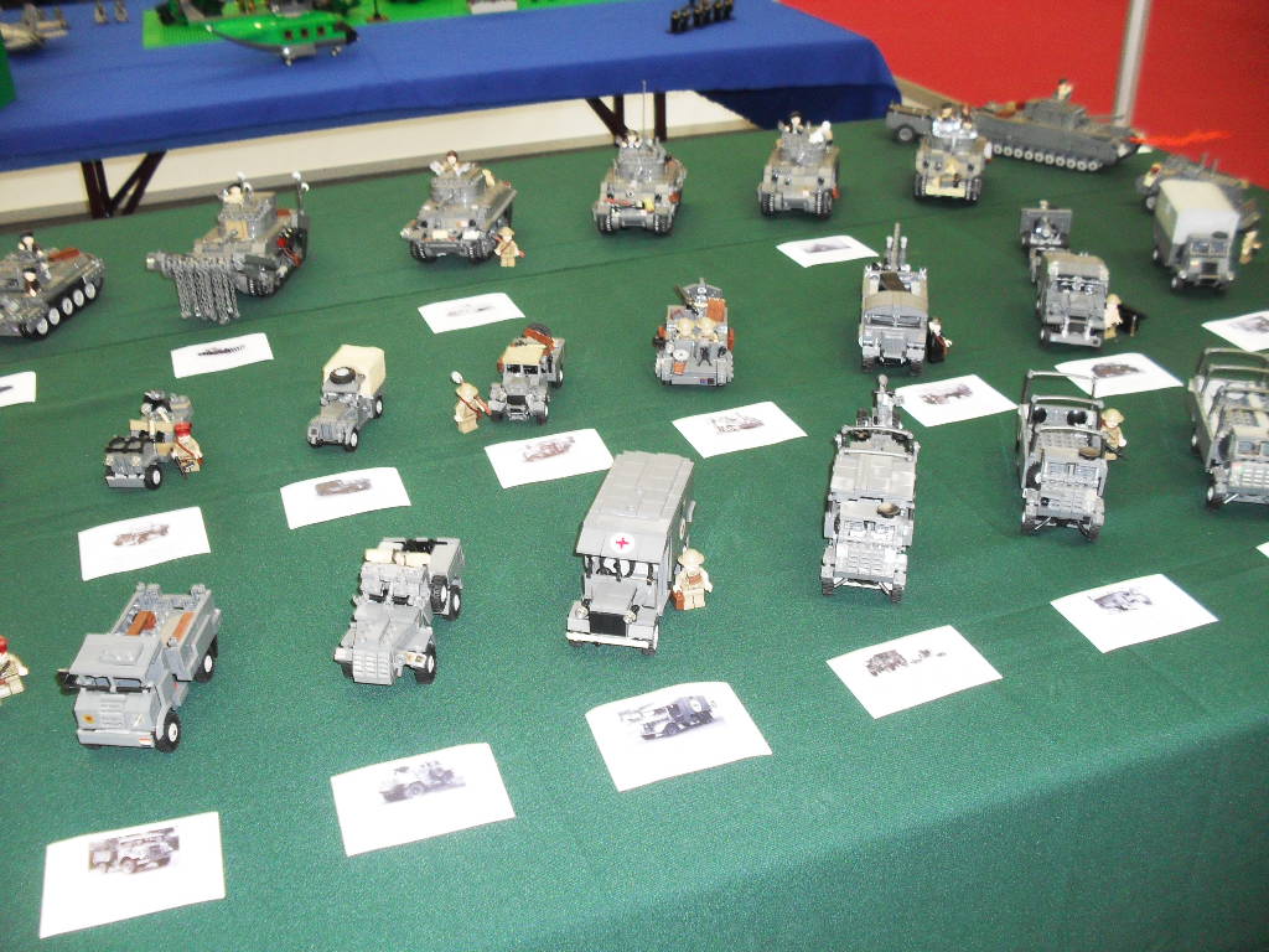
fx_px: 1283
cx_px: 634
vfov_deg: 40.7
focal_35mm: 35
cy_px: 476
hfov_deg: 52.6
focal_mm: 6.3
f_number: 3.2
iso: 200
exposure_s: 1/45
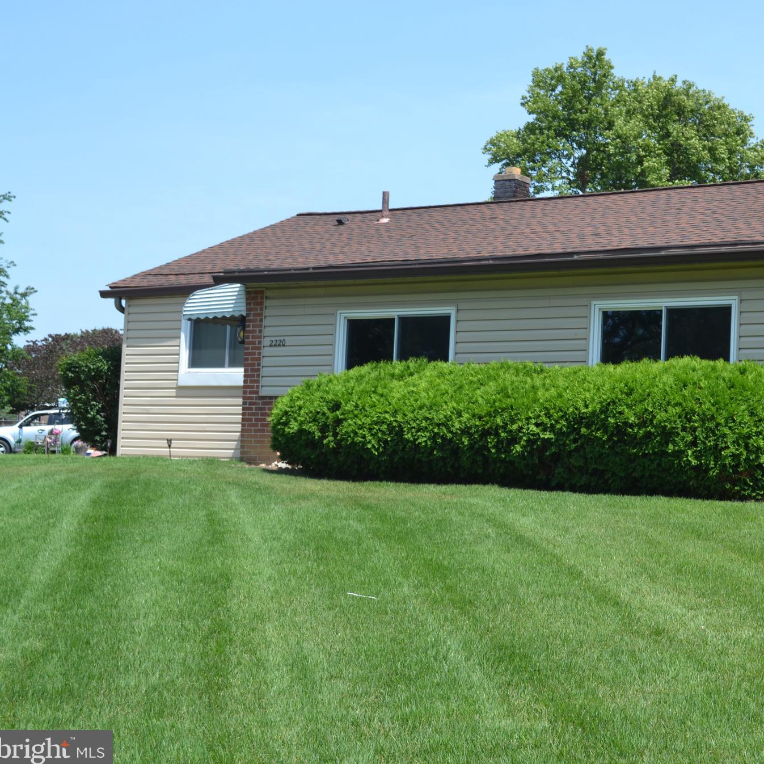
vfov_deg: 27.7
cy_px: 384
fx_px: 1548
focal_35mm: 62
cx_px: 568
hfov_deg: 27.4
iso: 100
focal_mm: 32
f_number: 7.1
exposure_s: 1/200
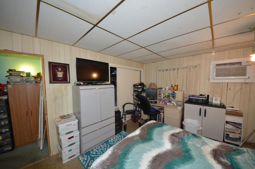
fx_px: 85
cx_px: 128
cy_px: 84
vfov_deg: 89.8
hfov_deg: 112.7
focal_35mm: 12
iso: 800
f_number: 4.5
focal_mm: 8
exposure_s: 1/60
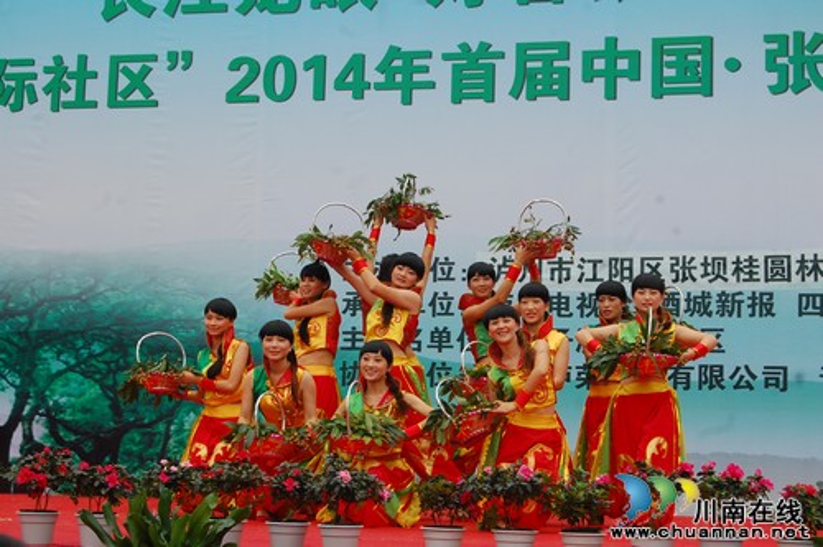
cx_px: 412
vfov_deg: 18.9
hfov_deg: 28.1
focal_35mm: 72
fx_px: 1644
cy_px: 274
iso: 400
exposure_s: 1/250
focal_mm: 48
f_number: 8
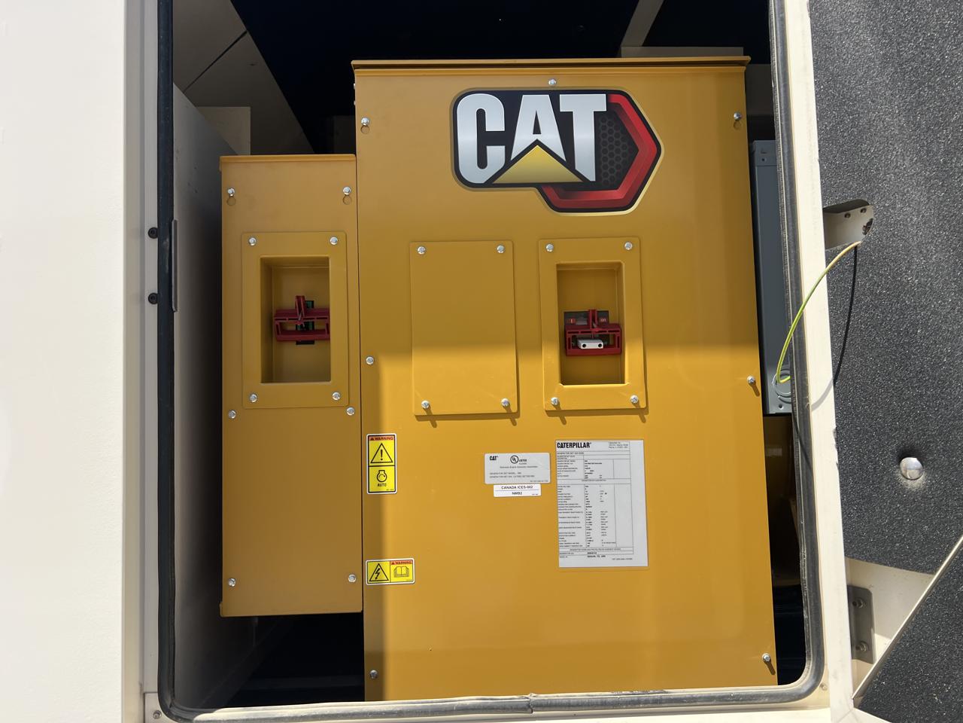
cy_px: 362
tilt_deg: +7.0
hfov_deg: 67.3
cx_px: 482
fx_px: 723
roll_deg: -0.9
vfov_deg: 53.1
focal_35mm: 26
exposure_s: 1/2083
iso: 50
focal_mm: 5.7
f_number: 1.5
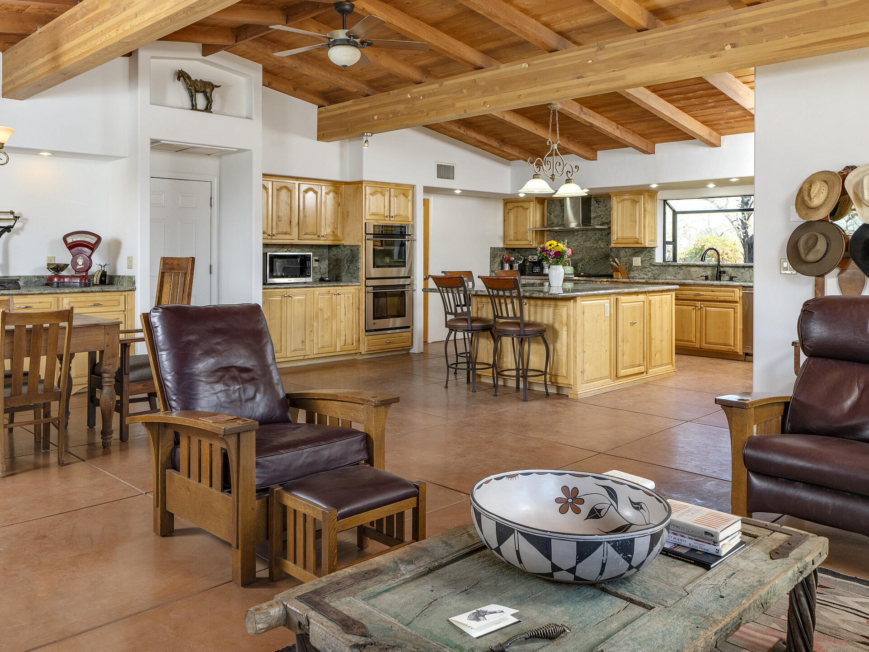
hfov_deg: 63.4
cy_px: 261
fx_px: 703
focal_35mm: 28
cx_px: 419
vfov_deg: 49.4
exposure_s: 1/50
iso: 200
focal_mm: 20
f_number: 7.1
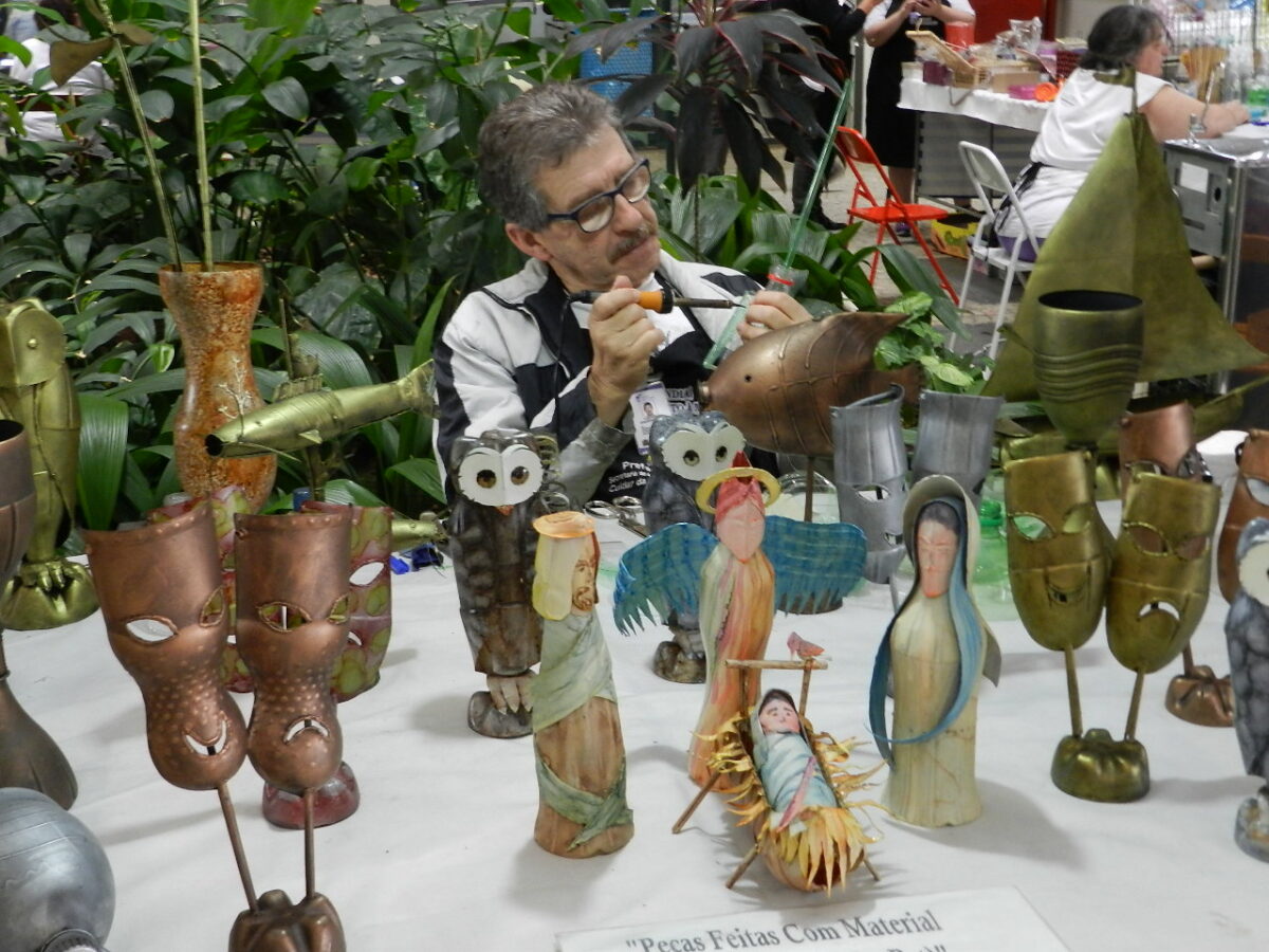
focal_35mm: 46
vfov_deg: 31.5
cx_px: 634
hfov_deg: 41.2
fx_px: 1686
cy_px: 476
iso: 400
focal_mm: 8.1
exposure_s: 1/15
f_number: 4.2
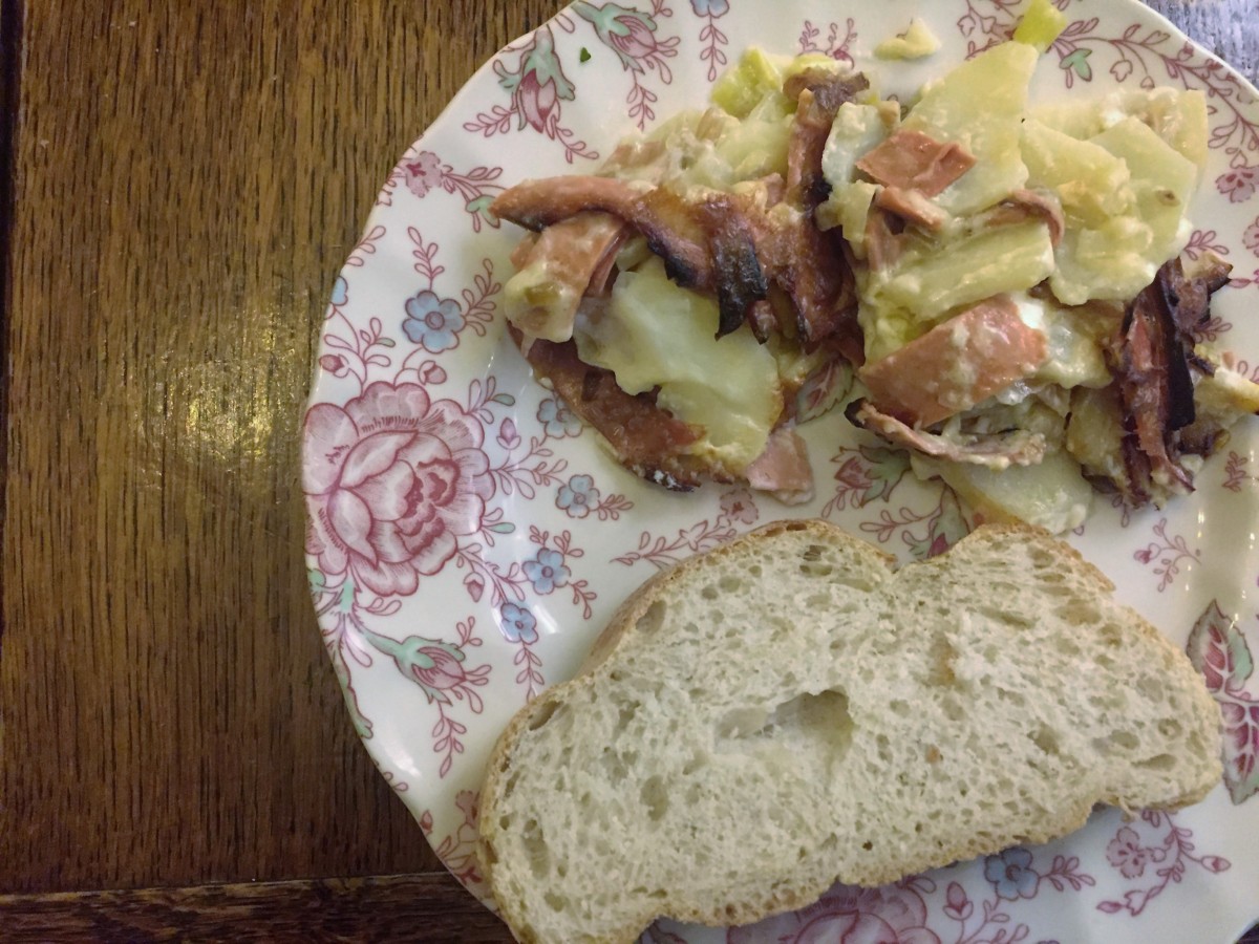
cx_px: 630
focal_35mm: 29
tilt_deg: -81.5
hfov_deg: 61.7
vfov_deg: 48.2
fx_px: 1055
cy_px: 472
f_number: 2.2
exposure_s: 1/17
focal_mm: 4.15
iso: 250
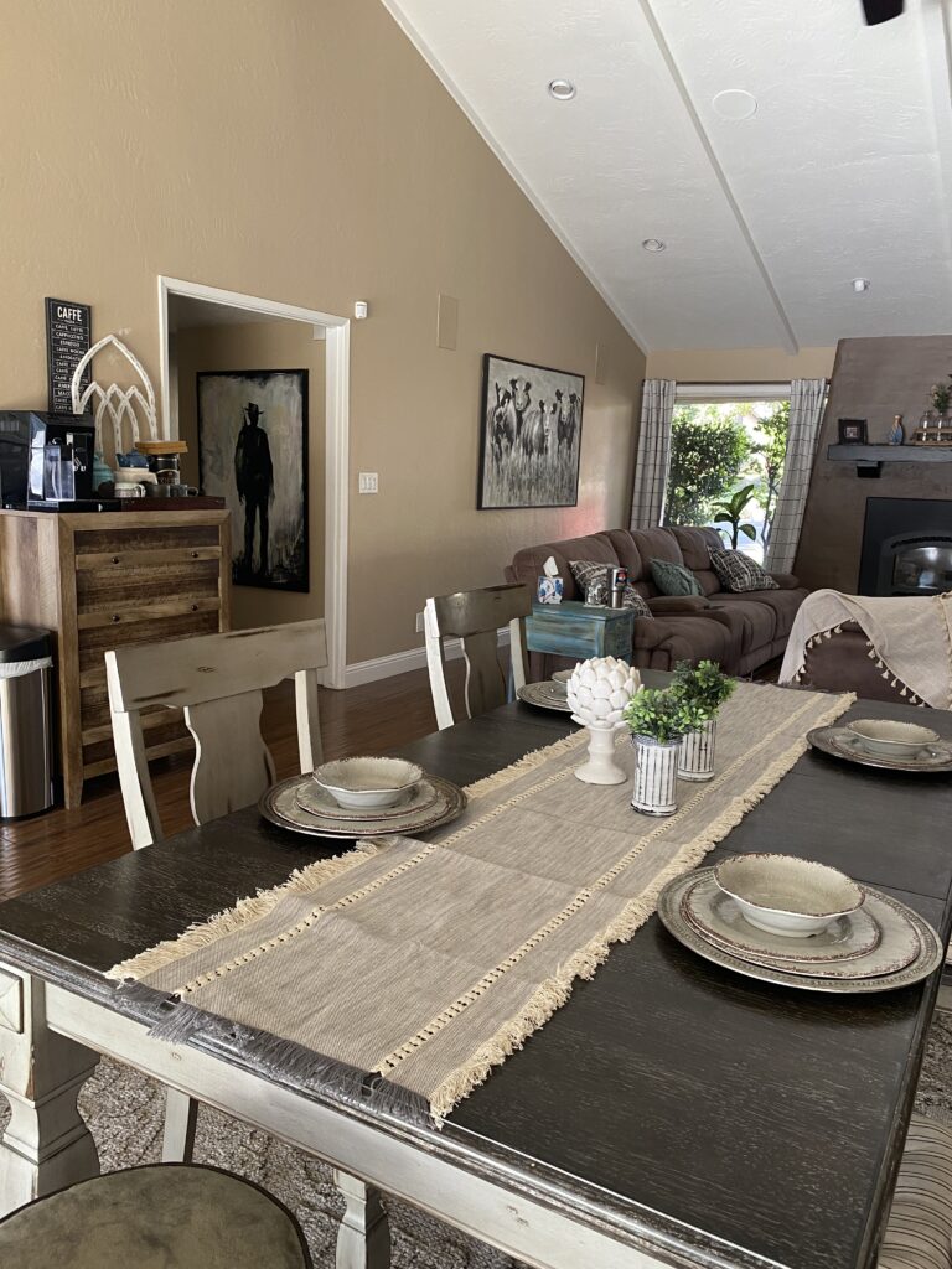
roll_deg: -2.1
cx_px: 476
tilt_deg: -9.2
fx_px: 953
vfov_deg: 67.3
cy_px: 634
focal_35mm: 26
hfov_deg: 53.1
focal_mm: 4.25
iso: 125
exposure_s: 1/67
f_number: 1.8
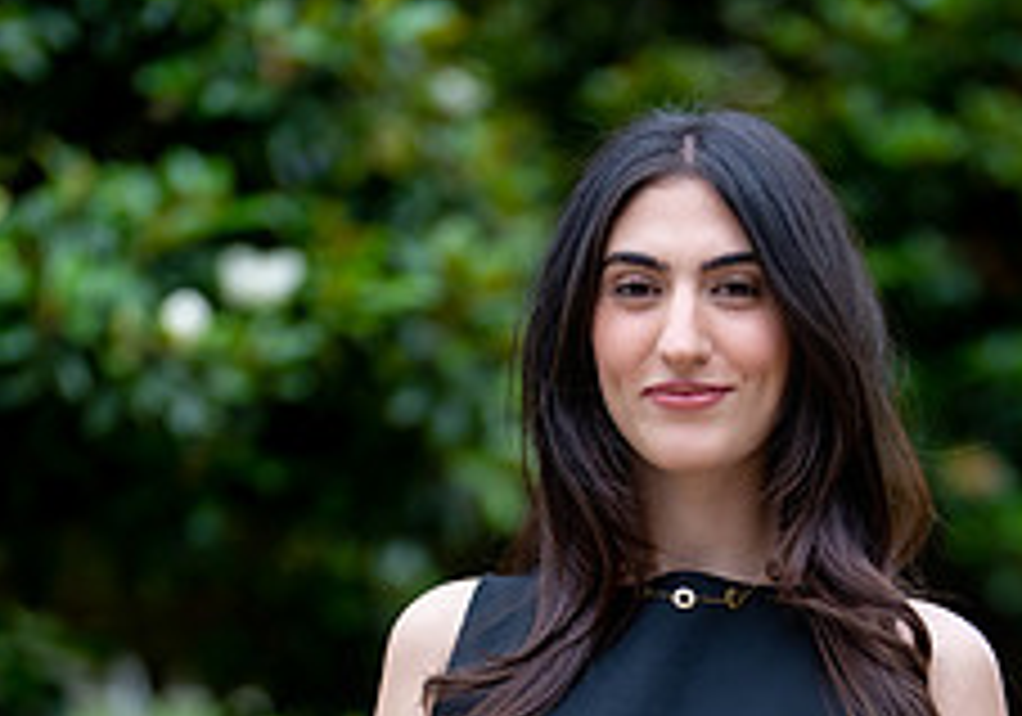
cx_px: 737
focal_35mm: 135
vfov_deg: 10.3
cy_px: 876
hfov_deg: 14.9
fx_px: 3893
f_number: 1.2
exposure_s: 1/500
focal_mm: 50
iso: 100
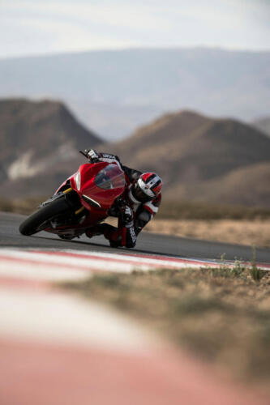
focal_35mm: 300
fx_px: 3377
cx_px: 135
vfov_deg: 6.9
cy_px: 202
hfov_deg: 4.6
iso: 160
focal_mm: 300
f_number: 5
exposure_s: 1/2000
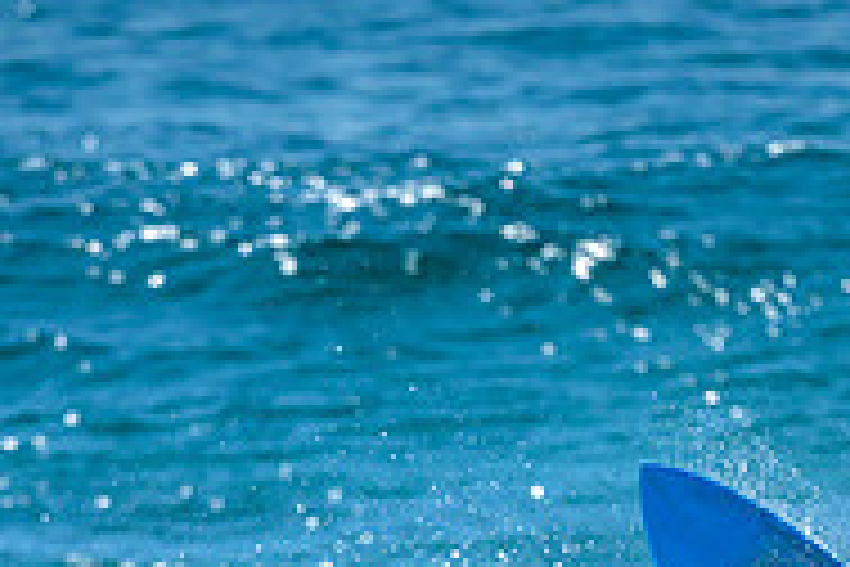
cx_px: 549
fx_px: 58055
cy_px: 817
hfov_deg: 0.8
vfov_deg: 0.6
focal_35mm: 2459
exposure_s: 1/3200
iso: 200
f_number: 6.3
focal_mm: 800
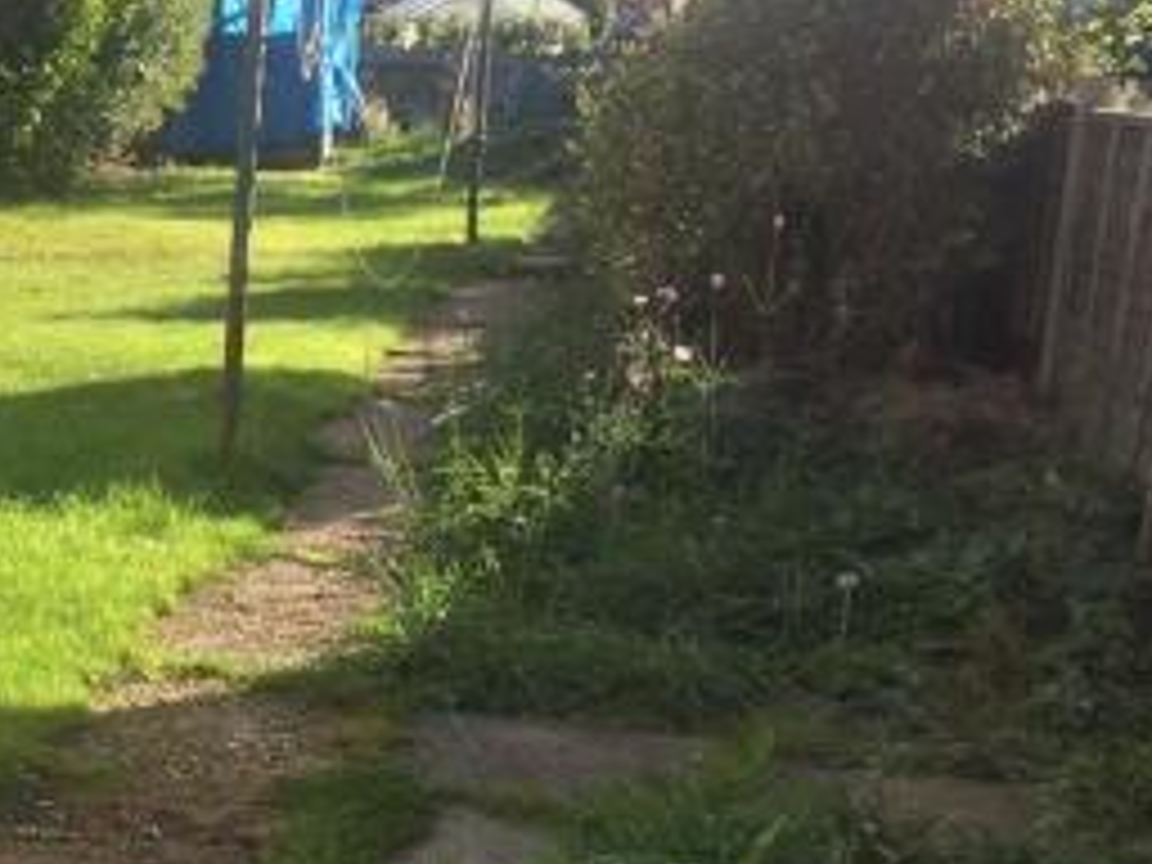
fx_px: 2196
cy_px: 538
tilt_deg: -11.9
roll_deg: -1.6
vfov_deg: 22.2
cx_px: -110
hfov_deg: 27.0
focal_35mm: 66
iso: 32
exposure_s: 1/638
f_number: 2.2
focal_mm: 4.15
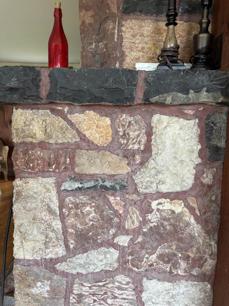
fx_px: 229
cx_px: 114
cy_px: 153
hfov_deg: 53.1
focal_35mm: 26
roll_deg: -0.8
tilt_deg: -7.3
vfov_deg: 67.3
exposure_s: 1/83
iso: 125
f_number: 1.6
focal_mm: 5.96
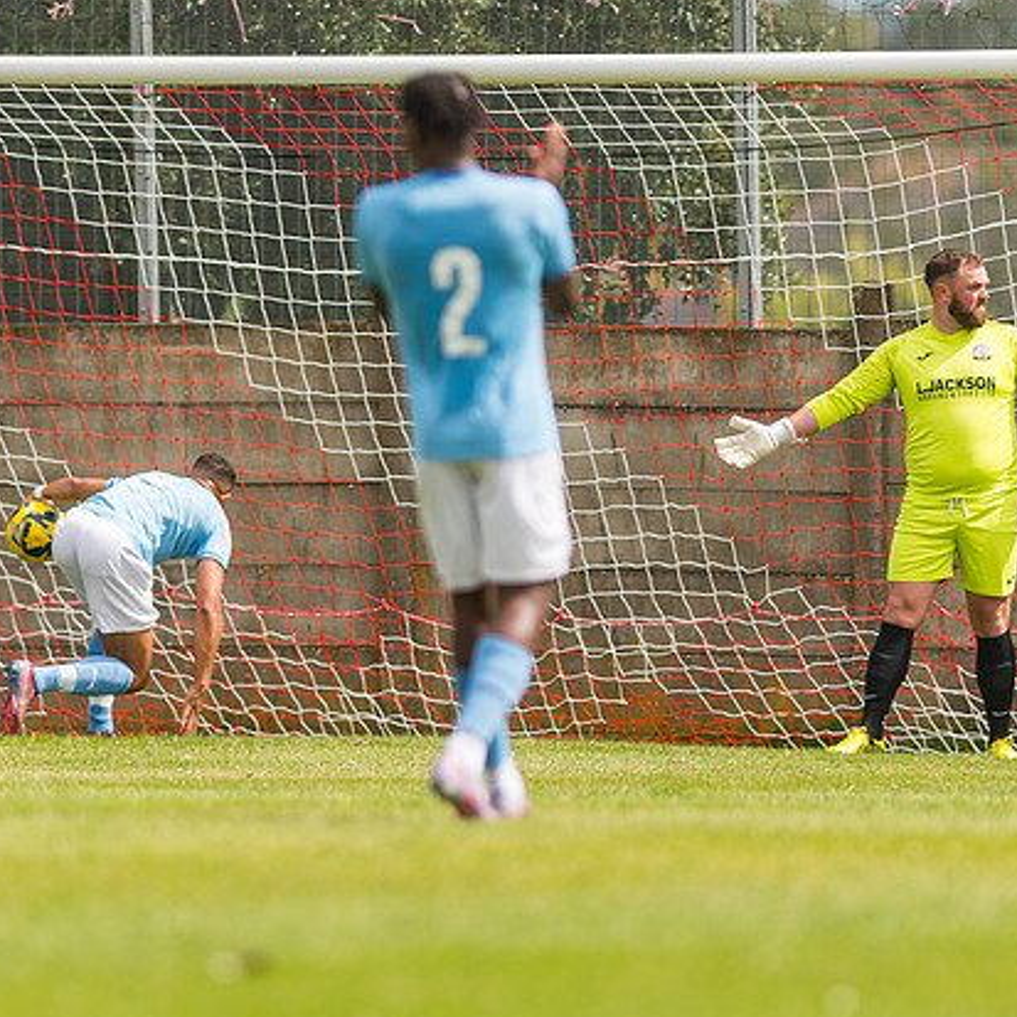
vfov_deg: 2.4
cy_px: 577
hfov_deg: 2.4
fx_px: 24630
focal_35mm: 741
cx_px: 337
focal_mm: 300
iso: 100
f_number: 2.8
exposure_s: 1/2000
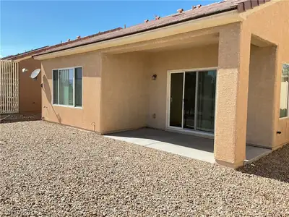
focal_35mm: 29
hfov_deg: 61.7
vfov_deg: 48.2
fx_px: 242
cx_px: 144
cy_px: 108
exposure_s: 1/962
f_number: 1.8
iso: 25
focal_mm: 3
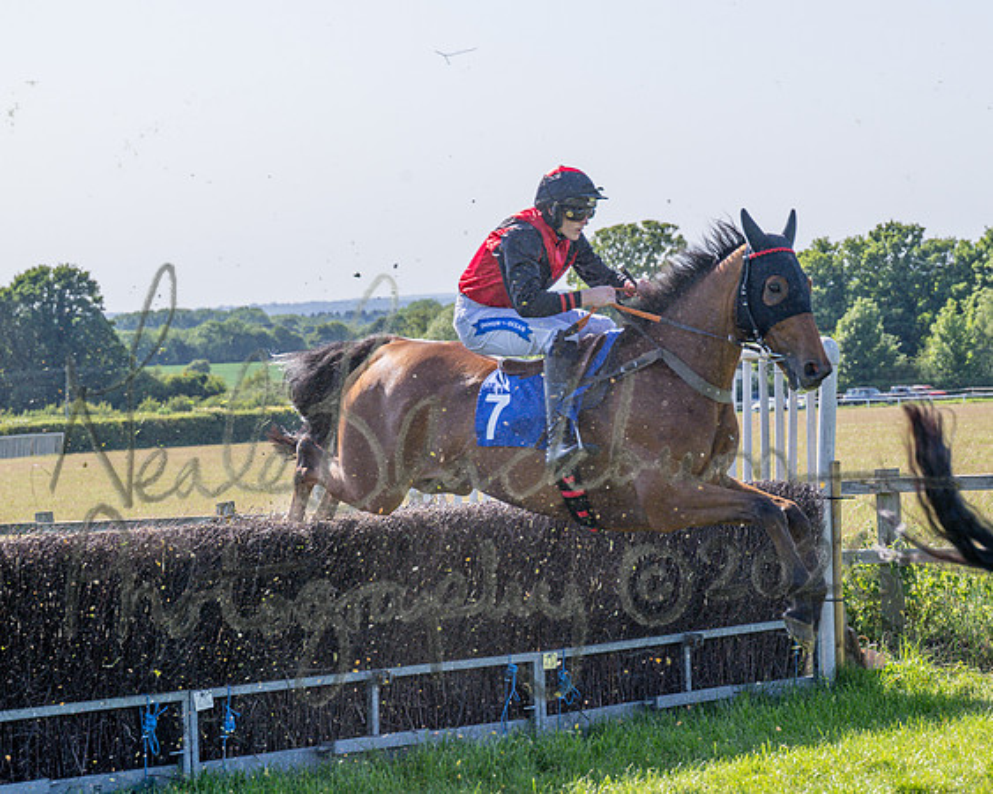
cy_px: 404
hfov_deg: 16.3
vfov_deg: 13.1
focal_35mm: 118
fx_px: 3464
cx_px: 649
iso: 200
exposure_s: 1/2000
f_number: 4
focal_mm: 70
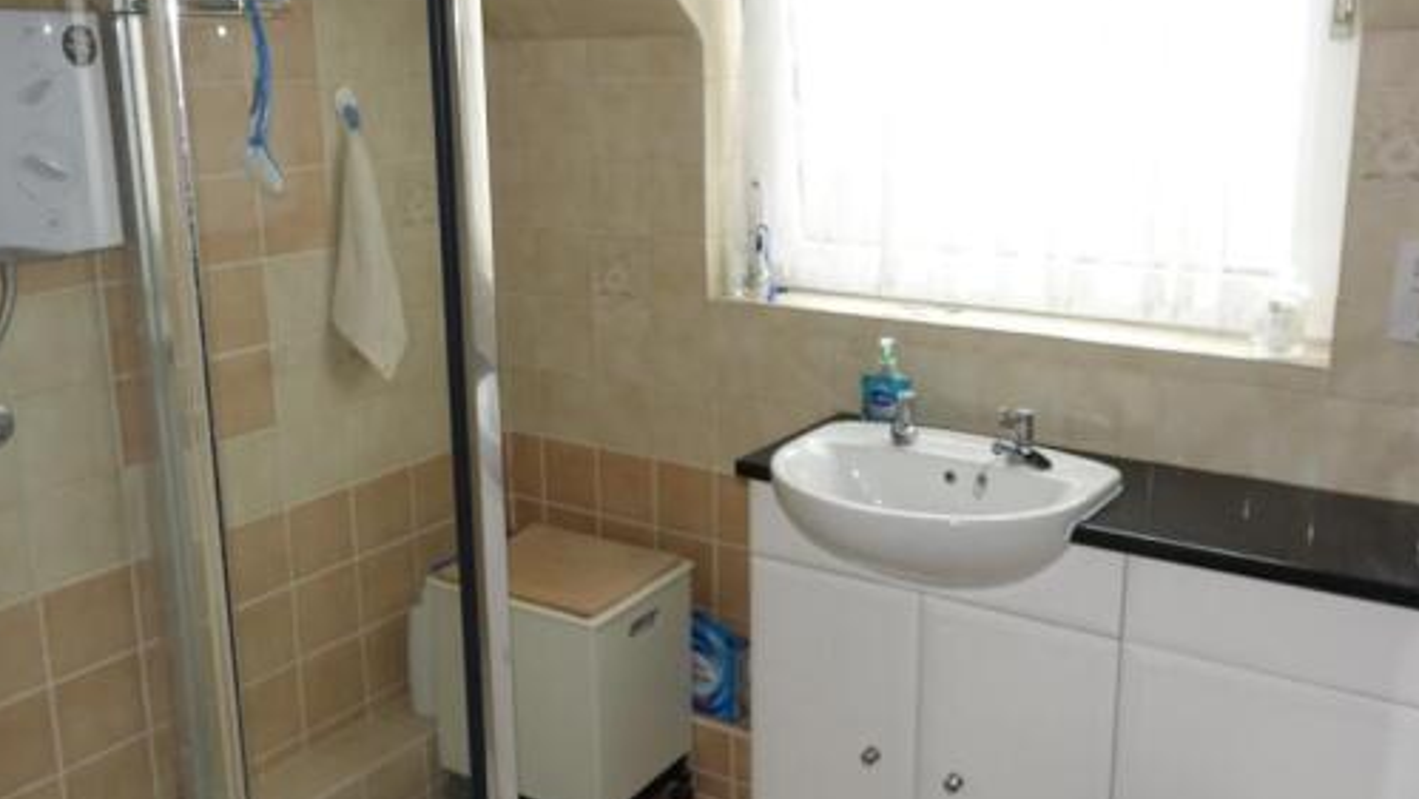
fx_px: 1242
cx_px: 766
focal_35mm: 33
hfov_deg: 59.4
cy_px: 348
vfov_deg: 35.6
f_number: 2.4
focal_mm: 8.8
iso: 100
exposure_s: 1/60
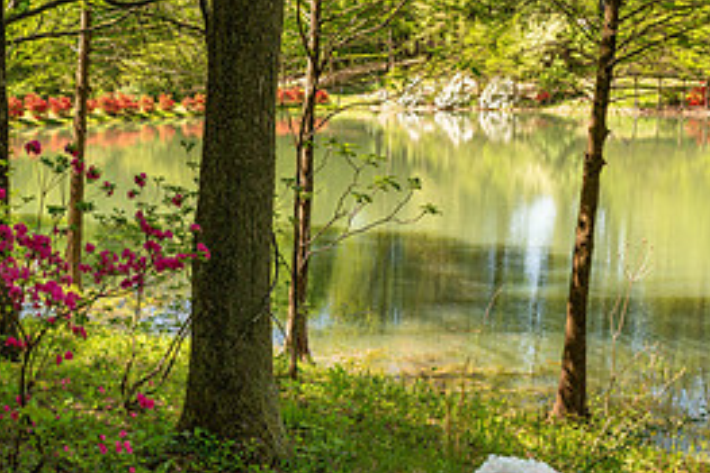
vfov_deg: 25.5
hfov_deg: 36.5
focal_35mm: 53
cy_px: 264
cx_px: 162
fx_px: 1045
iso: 360
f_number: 8
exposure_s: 1/160
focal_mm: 24
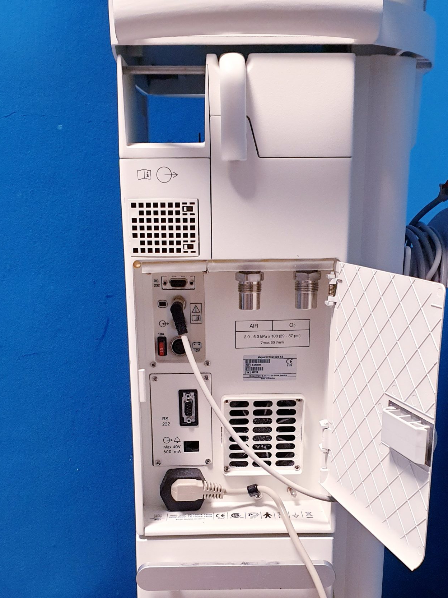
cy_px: 426
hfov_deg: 36.0
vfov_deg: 45.6
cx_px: 220
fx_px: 690
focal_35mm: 40
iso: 320
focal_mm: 4.3
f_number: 2.4
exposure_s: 1/33
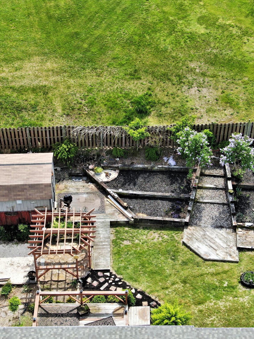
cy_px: 171
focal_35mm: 65
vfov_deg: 29.8
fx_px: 636
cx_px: 125
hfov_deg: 22.6
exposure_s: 1/40
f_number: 3.8
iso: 200
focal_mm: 8.6
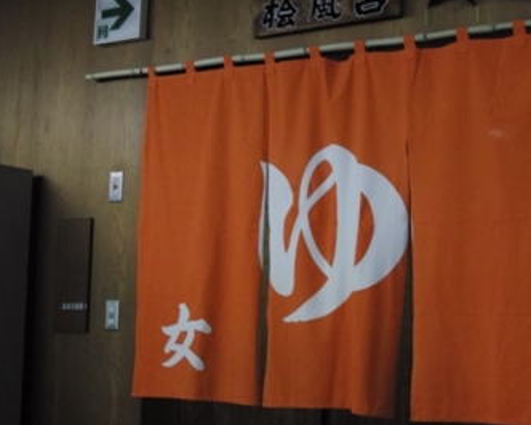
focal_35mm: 58
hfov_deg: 31.9
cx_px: 393
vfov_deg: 26.3
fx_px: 912
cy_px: 212
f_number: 2.8
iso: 400
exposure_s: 1/25
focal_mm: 24.2
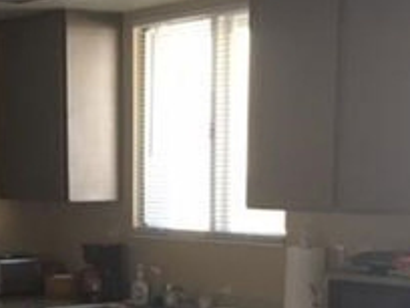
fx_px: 1078
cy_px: 344
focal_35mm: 91
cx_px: 86
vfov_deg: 15.8
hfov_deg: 21.3
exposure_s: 1/30
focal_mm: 4.15
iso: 32
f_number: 2.2
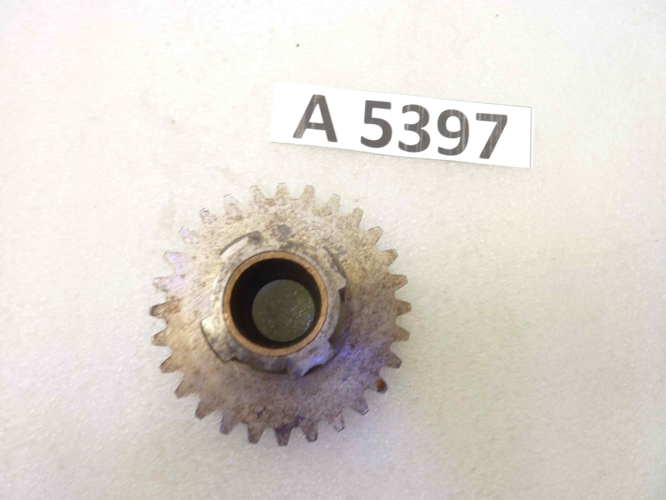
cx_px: 333
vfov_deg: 54.9
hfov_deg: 69.4
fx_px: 481
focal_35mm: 25
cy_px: 250
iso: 80
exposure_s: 1/10
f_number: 3.3
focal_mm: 4.1
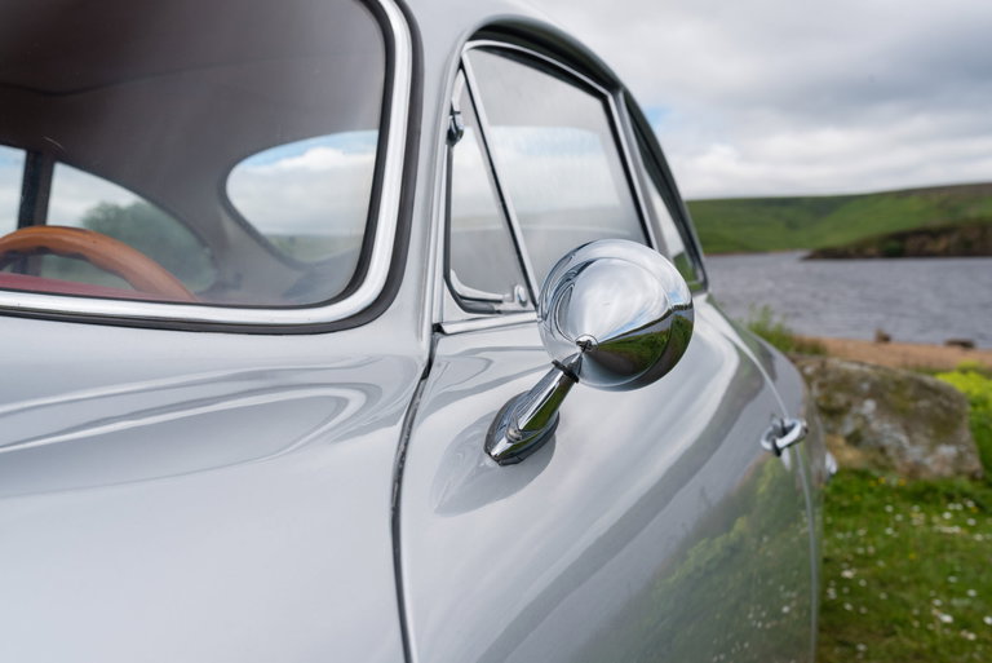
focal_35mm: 35
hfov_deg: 54.4
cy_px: 332
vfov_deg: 37.9
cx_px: 496
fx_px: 965
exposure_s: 1/250
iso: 400
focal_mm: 35
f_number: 9
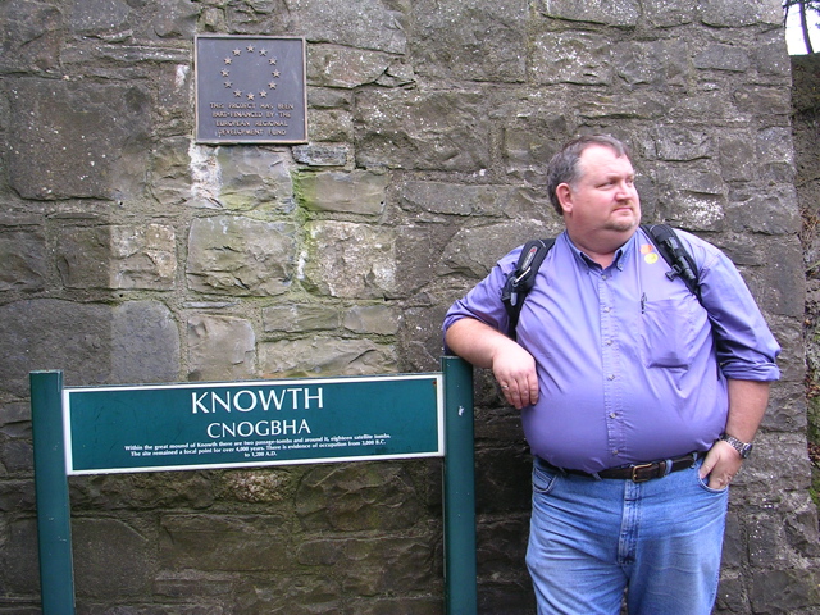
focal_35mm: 46
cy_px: 308
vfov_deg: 31.5
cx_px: 410
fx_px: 1090
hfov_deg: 41.2
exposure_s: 1/65.7
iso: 50
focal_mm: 7.1
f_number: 3
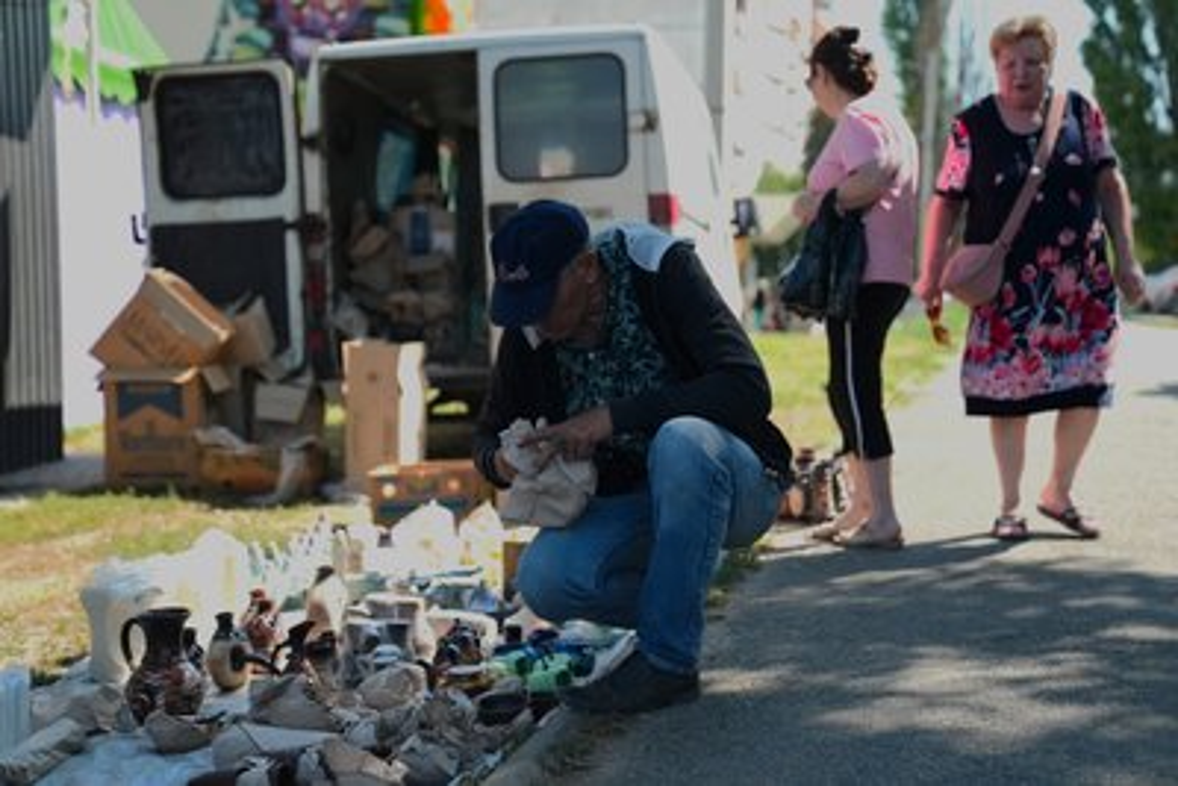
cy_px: 393
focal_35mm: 56
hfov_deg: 35.6
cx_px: 589
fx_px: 1833
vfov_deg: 24.2
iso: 2500
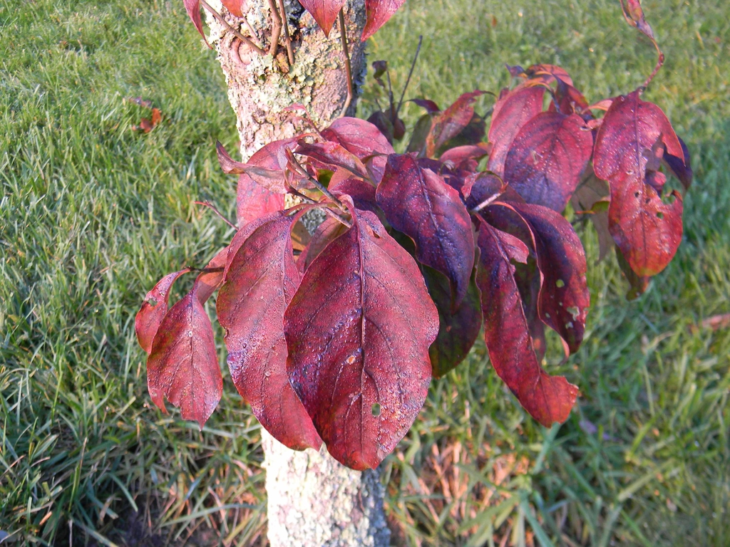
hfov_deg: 58.4
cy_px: 274
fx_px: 654
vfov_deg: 45.4
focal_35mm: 31
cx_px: 365
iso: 143
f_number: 3.8
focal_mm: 7.3
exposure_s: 1/30
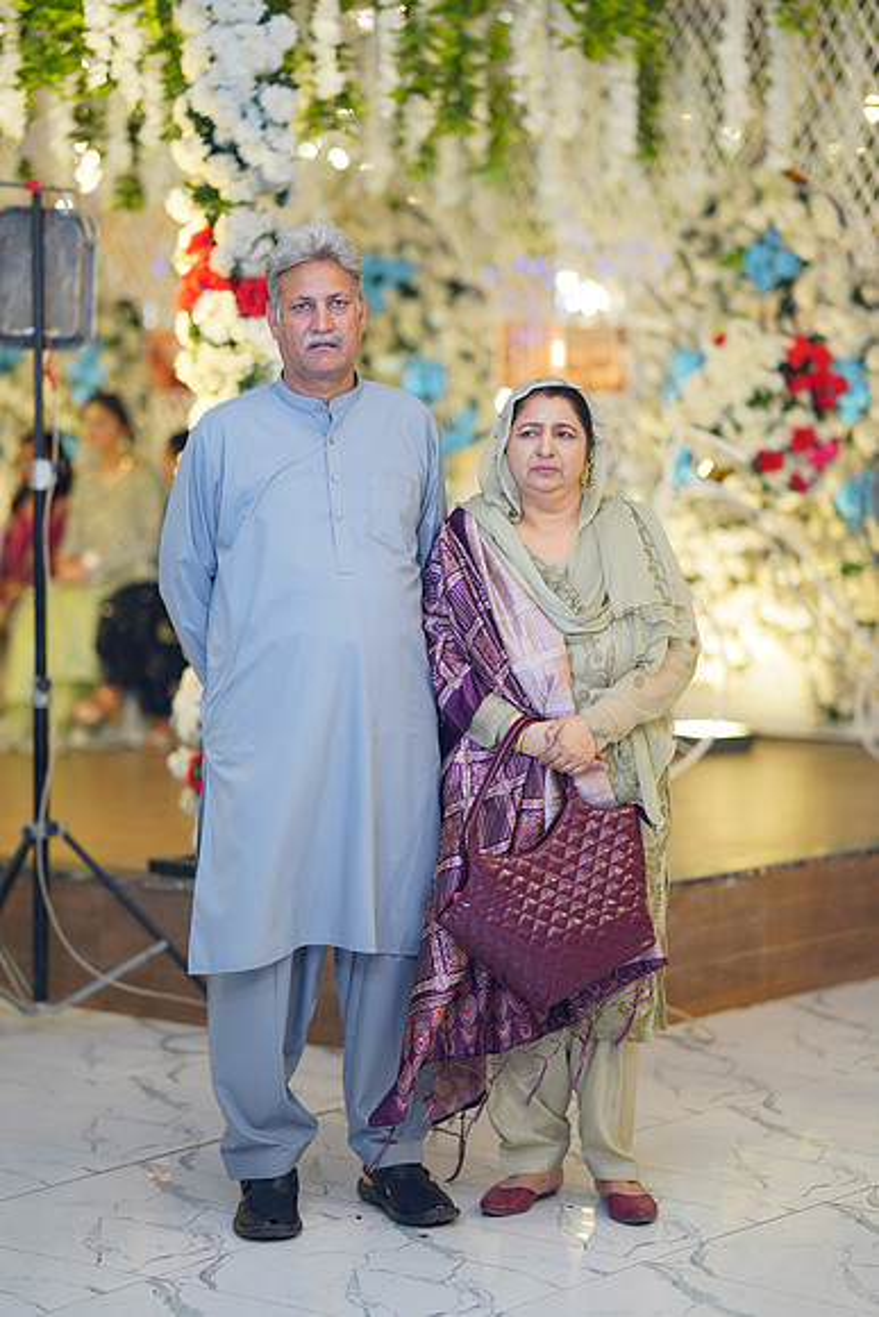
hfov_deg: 16.1
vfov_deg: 23.9
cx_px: 440
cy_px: 658
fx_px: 3111
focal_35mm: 85
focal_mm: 85
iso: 100
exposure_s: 1/200
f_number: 1.6
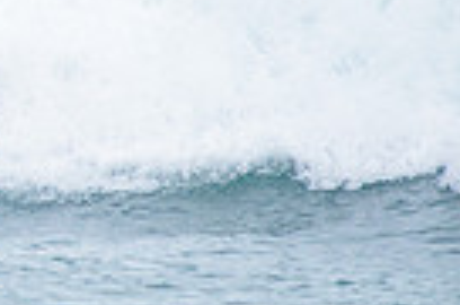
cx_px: -423
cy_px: -22
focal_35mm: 2139
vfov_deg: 0.6
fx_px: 27268
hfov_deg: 1.0
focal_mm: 500
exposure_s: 1/2000
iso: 400
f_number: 5.6
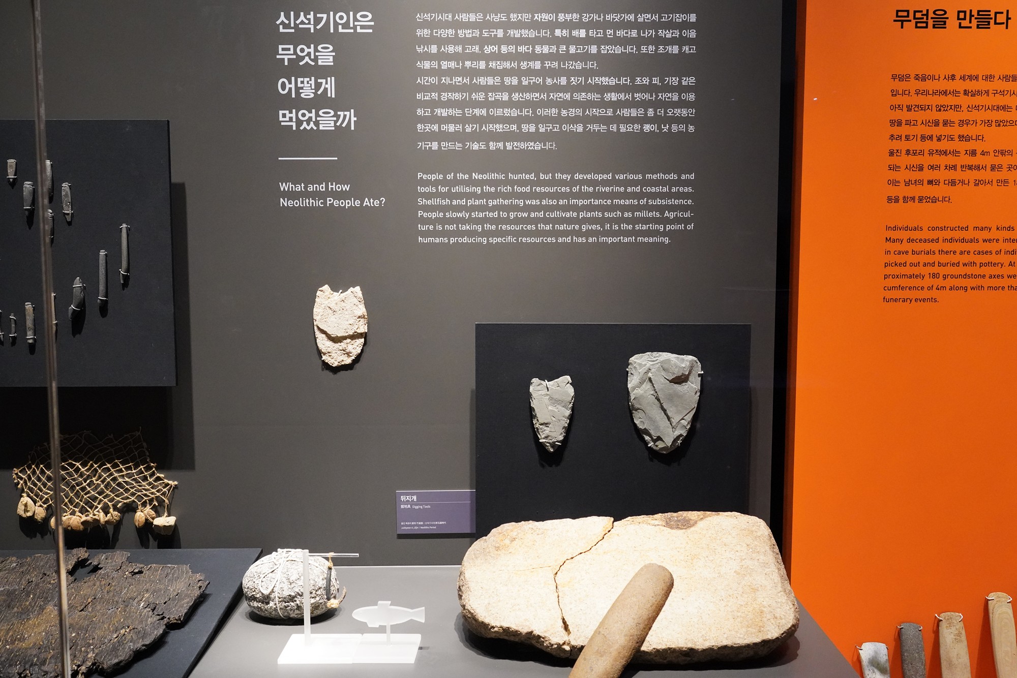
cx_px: 508
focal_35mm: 33
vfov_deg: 40.0
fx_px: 932
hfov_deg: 57.2
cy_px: 339
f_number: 7.1
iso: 6400
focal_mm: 33
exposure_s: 1/100
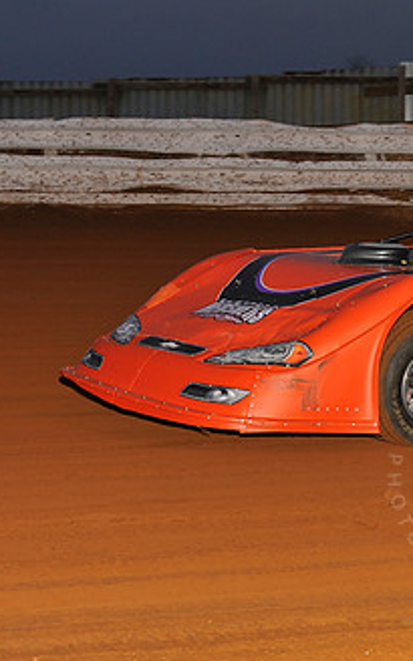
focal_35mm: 144
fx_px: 2593
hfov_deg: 9.0
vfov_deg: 14.5
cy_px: 286
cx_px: 508
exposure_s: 1/250
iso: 500
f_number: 7.1
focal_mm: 80
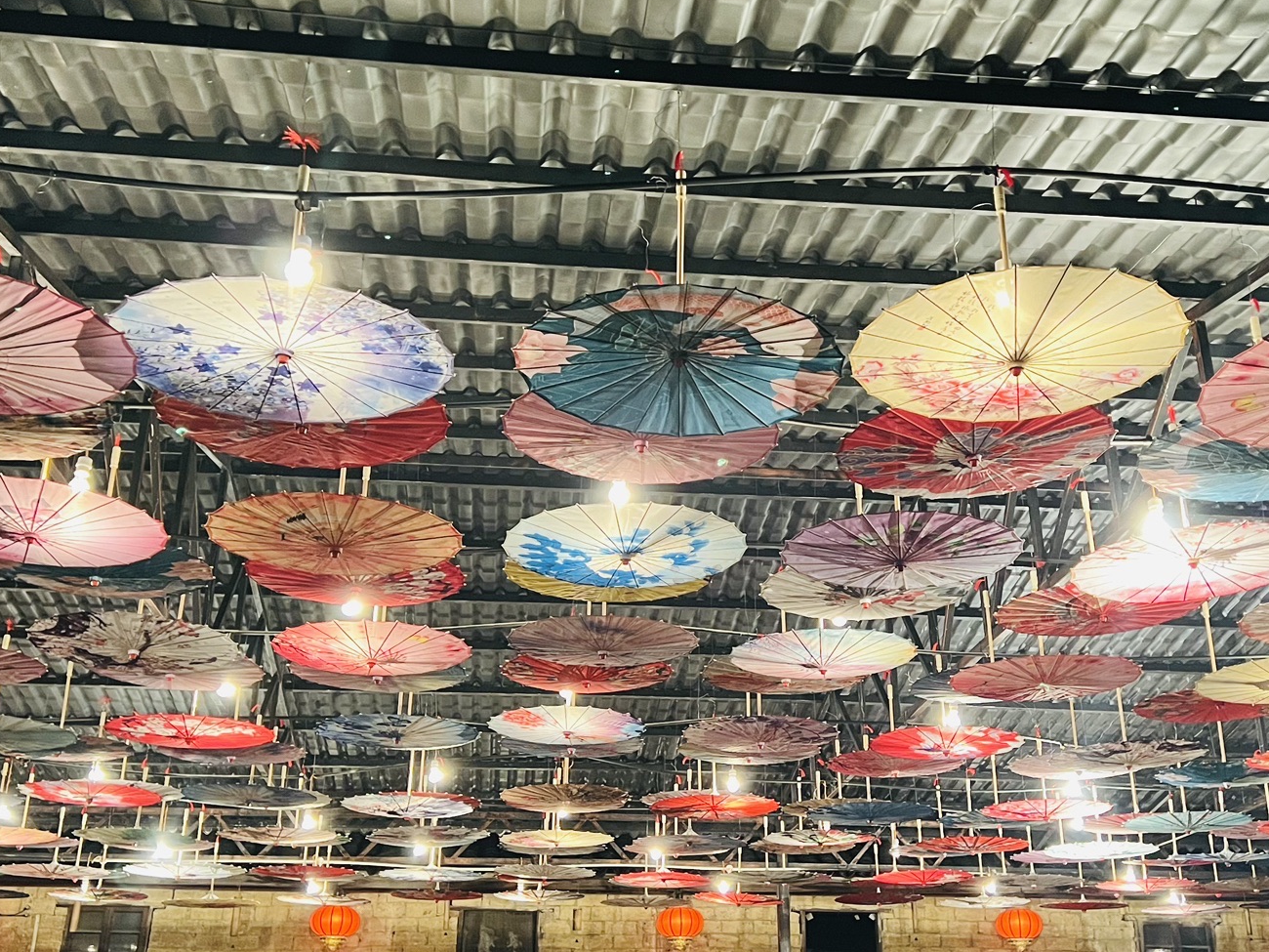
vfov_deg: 36.0
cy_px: 460
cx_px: 672
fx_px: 1466
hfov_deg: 46.8
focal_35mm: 40
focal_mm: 5.7
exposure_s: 1/33
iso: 500
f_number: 1.5
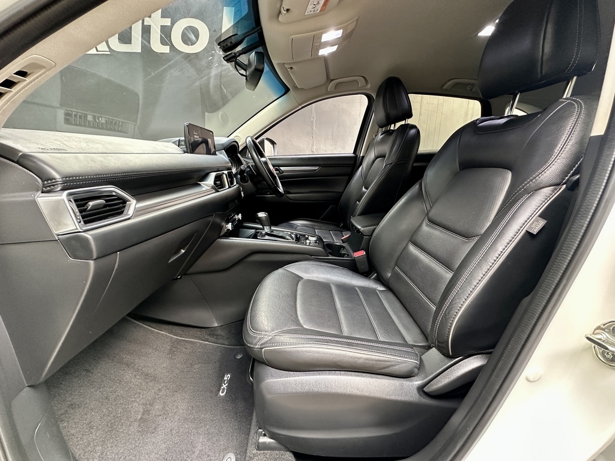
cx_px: 308
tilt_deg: -16.1
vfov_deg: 85.7
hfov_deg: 102.1
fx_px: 249
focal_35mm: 14
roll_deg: -0.2
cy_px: 230
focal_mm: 2.22
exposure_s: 1/60
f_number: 2.2
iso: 400
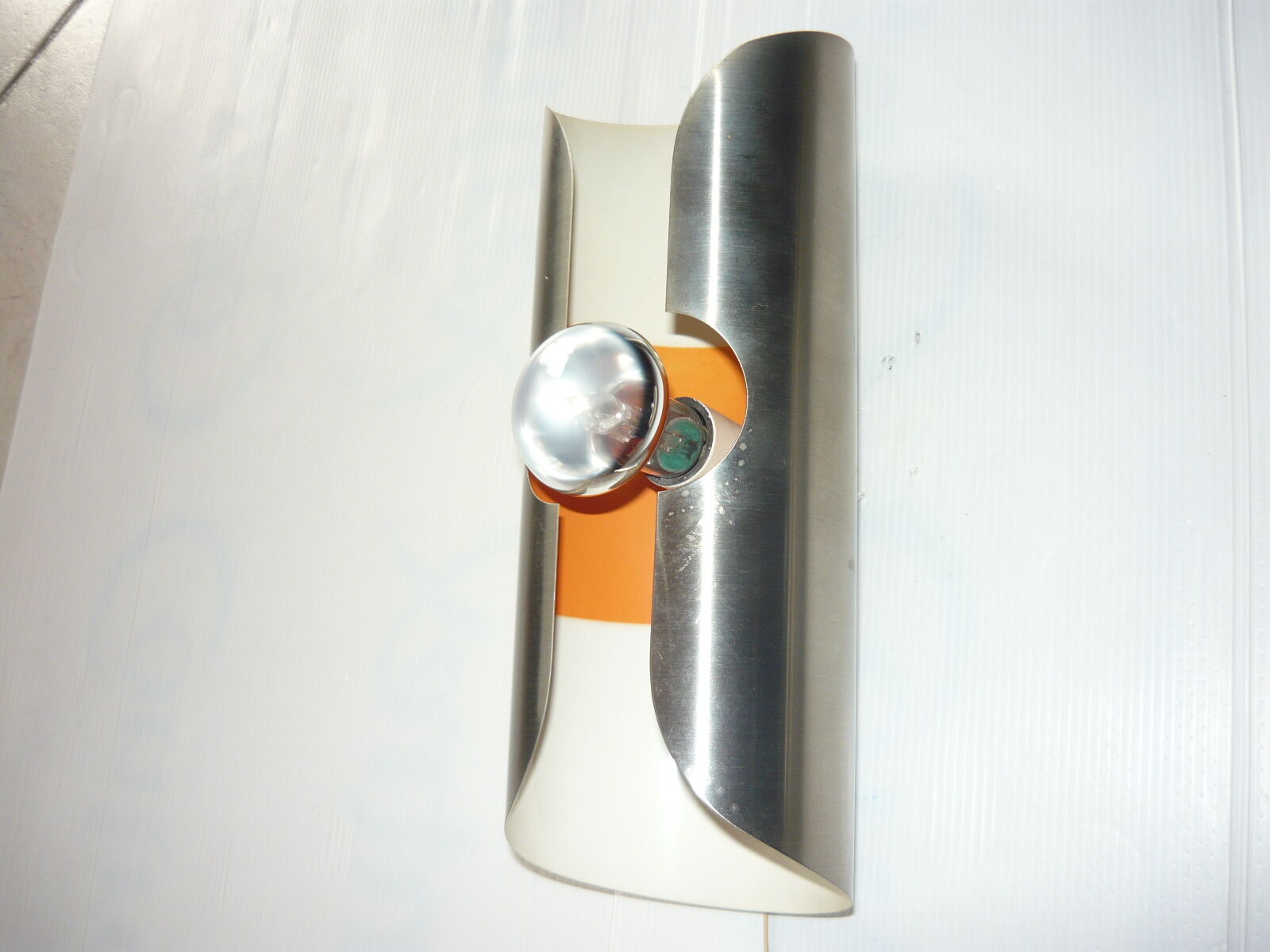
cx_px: 635
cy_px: 476
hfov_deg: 55.4
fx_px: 1211
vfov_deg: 42.9
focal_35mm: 33
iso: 100
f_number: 2.8
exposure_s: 1/30
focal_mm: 5.5
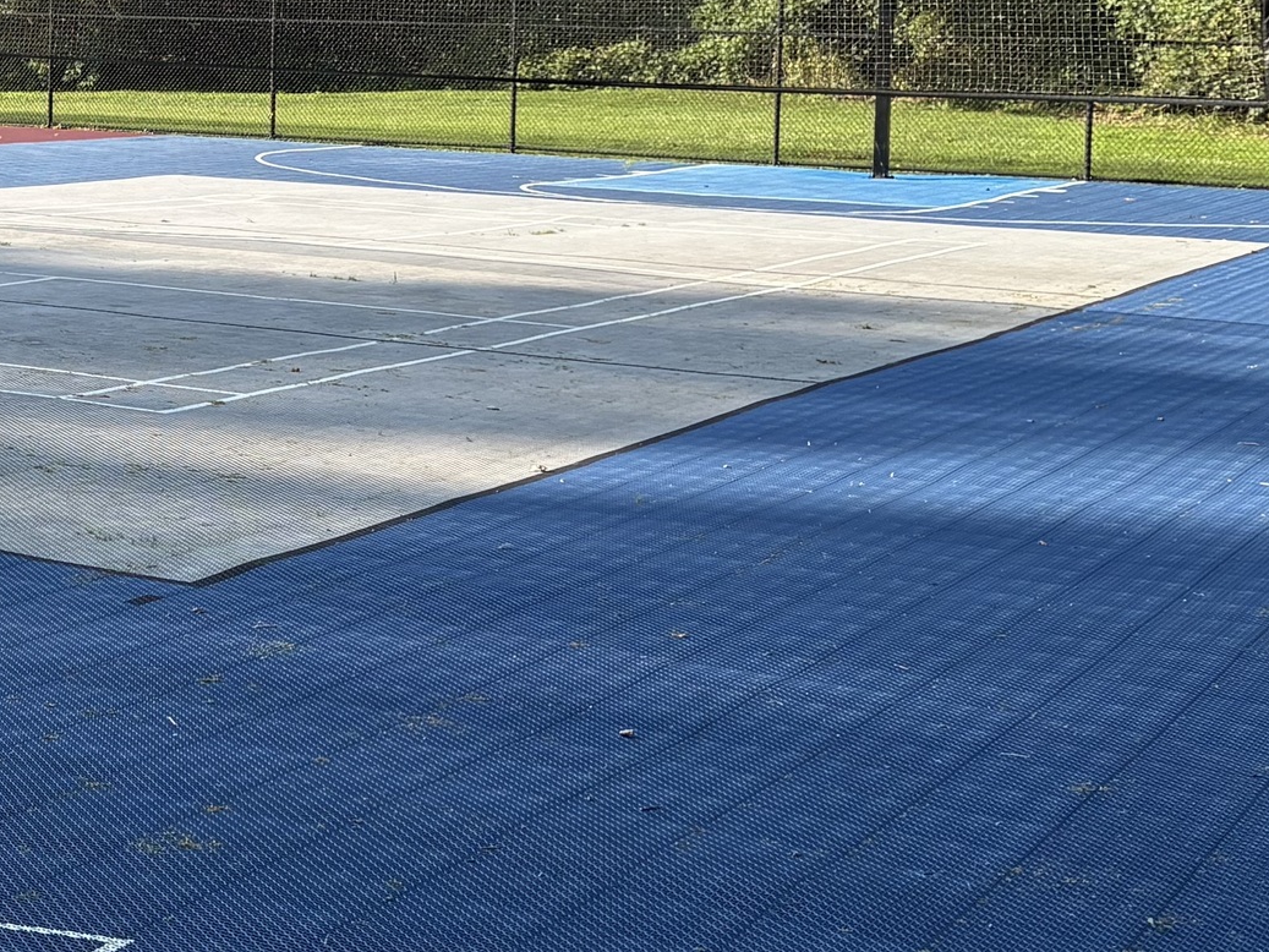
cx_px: -477
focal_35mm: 77
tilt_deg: -2.0
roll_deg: -0.6
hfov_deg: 22.1
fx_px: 2823
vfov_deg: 18.8
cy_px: 76
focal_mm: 5.96
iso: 64
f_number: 1.6
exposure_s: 1/2012
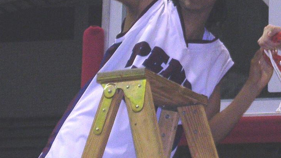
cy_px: -3
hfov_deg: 9.9
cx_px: 265
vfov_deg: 5.6
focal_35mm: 217
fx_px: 1617
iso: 331
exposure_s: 1/60.1
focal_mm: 15.2
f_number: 4.5
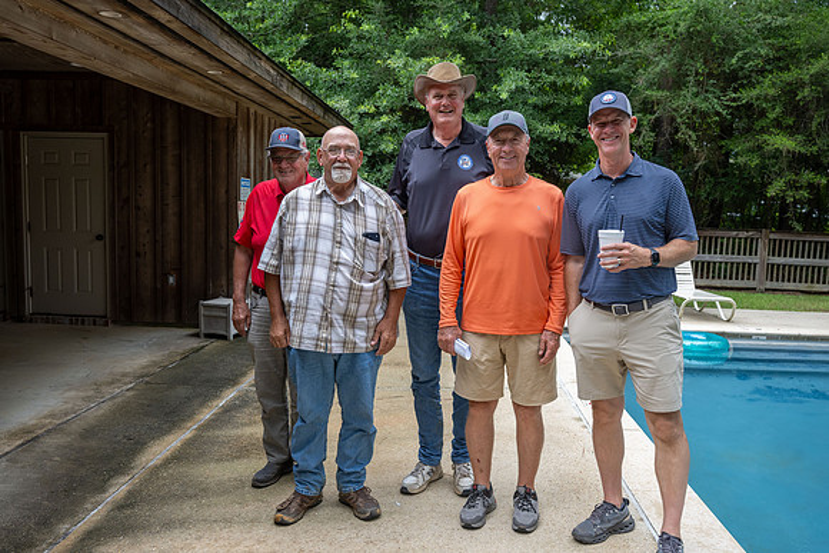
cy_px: 276
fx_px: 679
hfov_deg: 62.8
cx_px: 414
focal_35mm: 30
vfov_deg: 44.3
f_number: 5
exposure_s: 1/100
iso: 720
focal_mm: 29.5
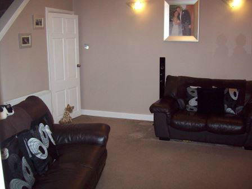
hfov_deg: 51.4
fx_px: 262
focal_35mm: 36
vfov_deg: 39.7
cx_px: 126
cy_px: 94
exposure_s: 1/64
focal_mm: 6
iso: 200
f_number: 2.7
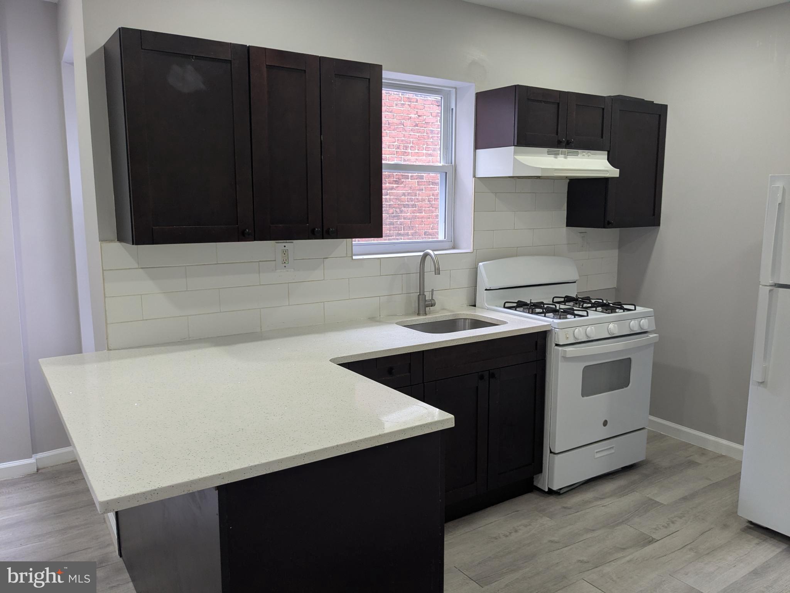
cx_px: 395
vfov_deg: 51.4
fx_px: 616
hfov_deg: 65.3
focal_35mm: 27
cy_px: 296
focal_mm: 4.38
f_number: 1.73
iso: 61
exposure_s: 1/40
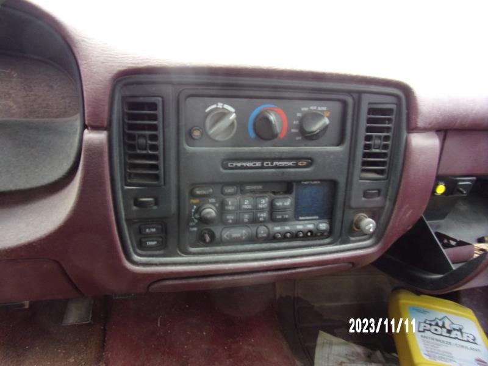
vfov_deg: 56.8
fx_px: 338
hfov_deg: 71.6
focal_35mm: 24
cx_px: 244
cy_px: 183
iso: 199
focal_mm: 4.3
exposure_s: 1/34
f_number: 3.3
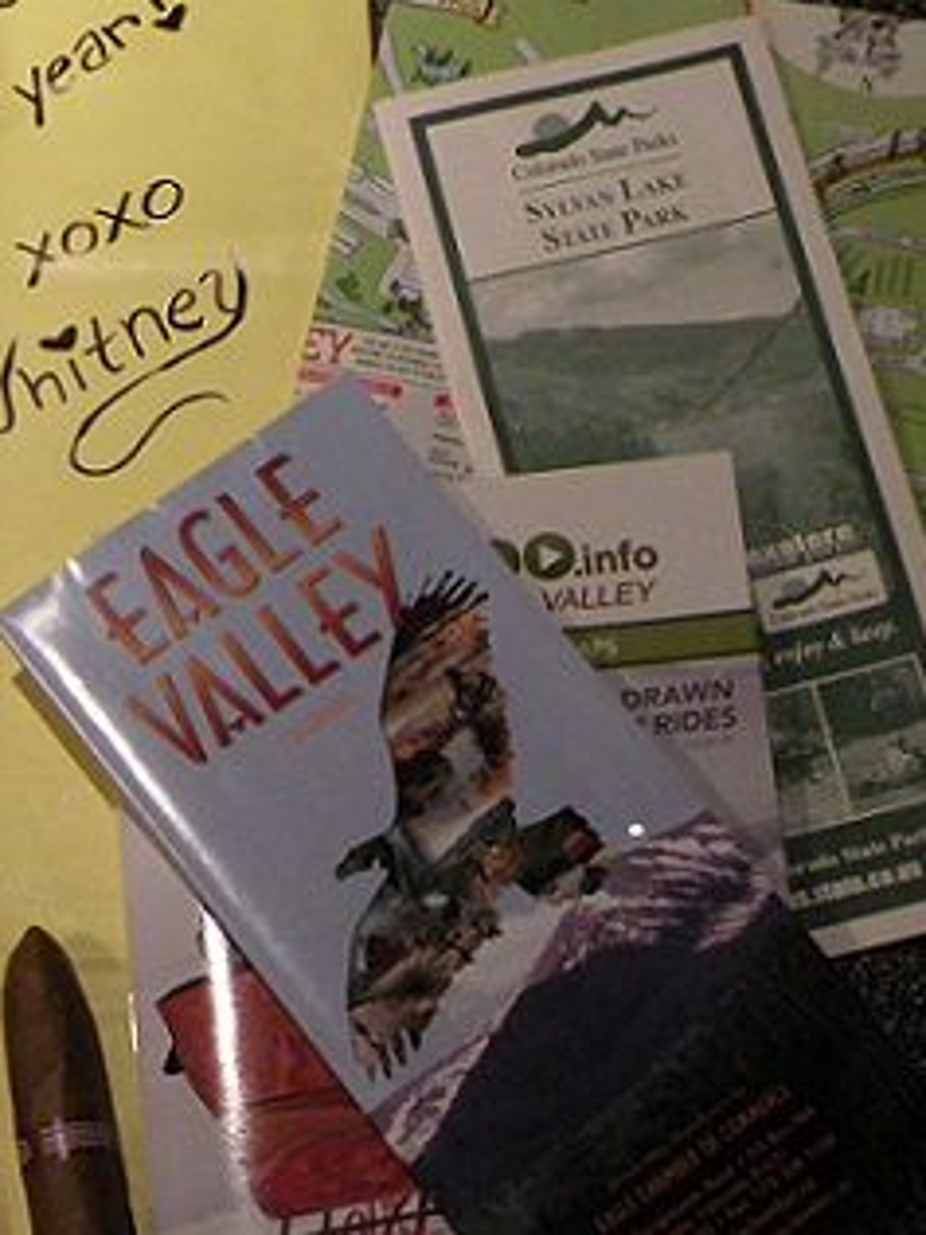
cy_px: 1071
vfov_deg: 24.4
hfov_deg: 18.5
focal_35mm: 78
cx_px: 27
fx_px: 2782
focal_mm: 5.8
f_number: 3.2
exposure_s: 1/60
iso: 305
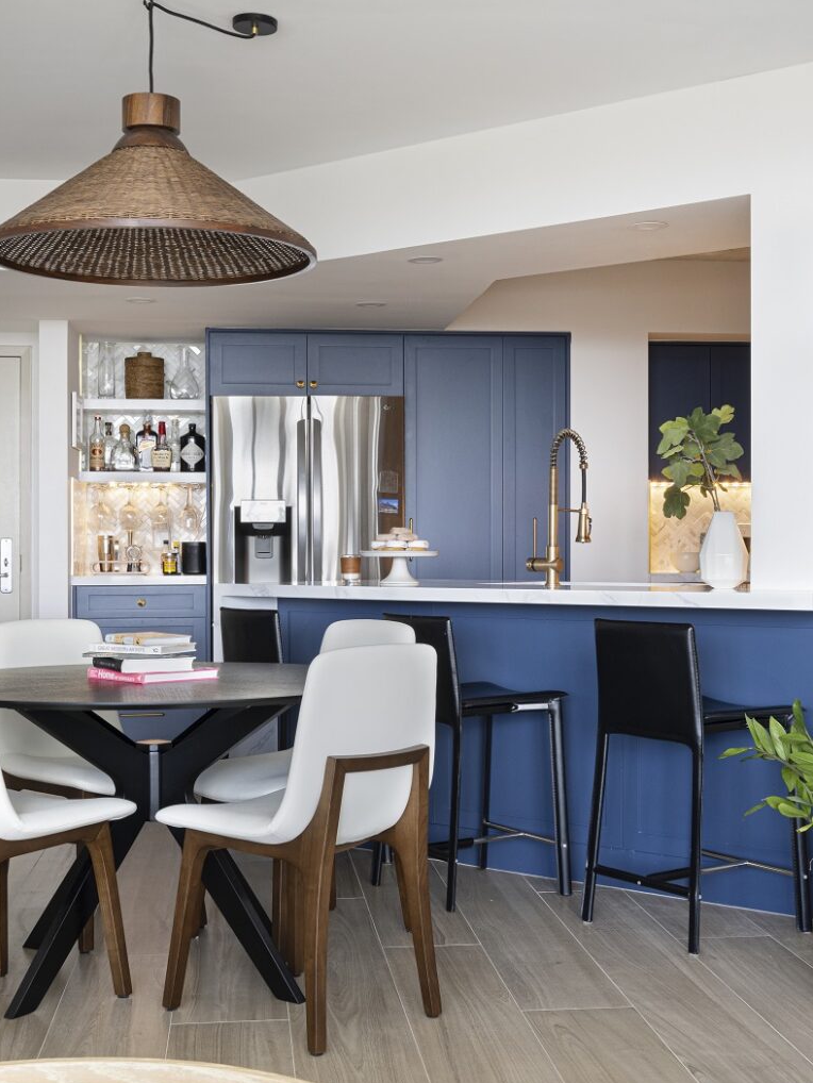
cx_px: 405
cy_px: 553
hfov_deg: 29.7
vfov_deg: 38.9
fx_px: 1534
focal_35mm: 49
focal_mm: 30
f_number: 10
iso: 320
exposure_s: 1/5
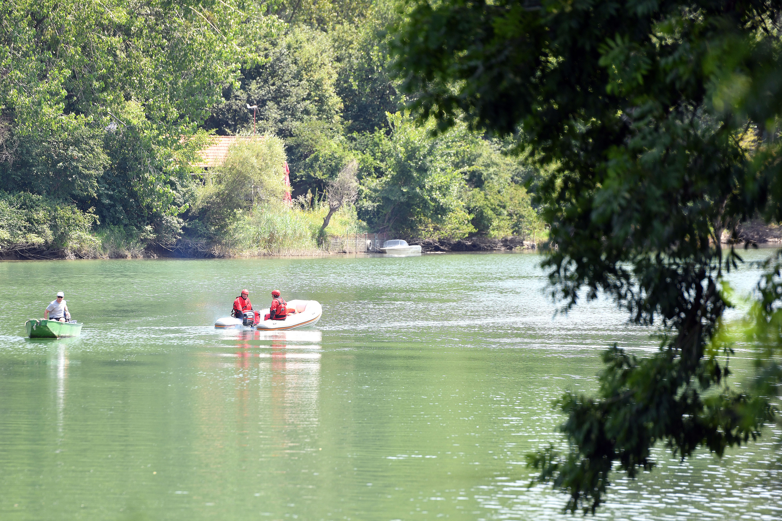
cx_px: 391
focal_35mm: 200
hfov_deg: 10.3
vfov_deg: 6.9
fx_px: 4344
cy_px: 260
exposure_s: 1/1000
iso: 280
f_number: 5
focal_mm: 200
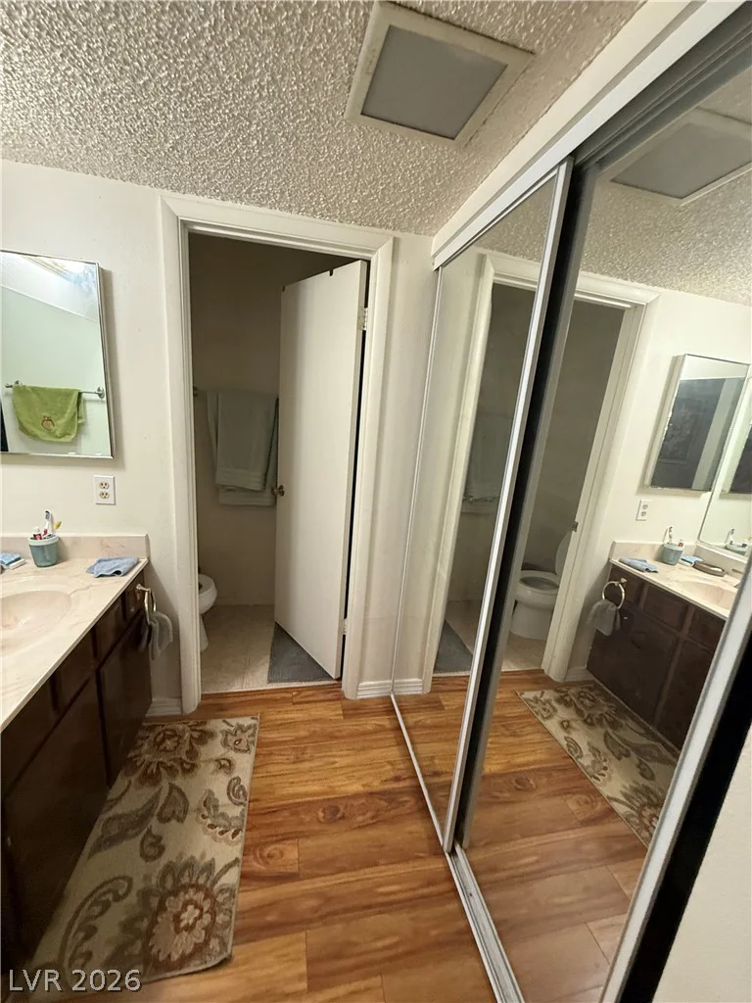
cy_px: 502
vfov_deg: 102.1
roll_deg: -3.7
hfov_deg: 85.7
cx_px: 376
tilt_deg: -13.5
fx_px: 406
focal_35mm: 14
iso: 500
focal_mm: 2.22
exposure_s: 1/60
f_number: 2.2
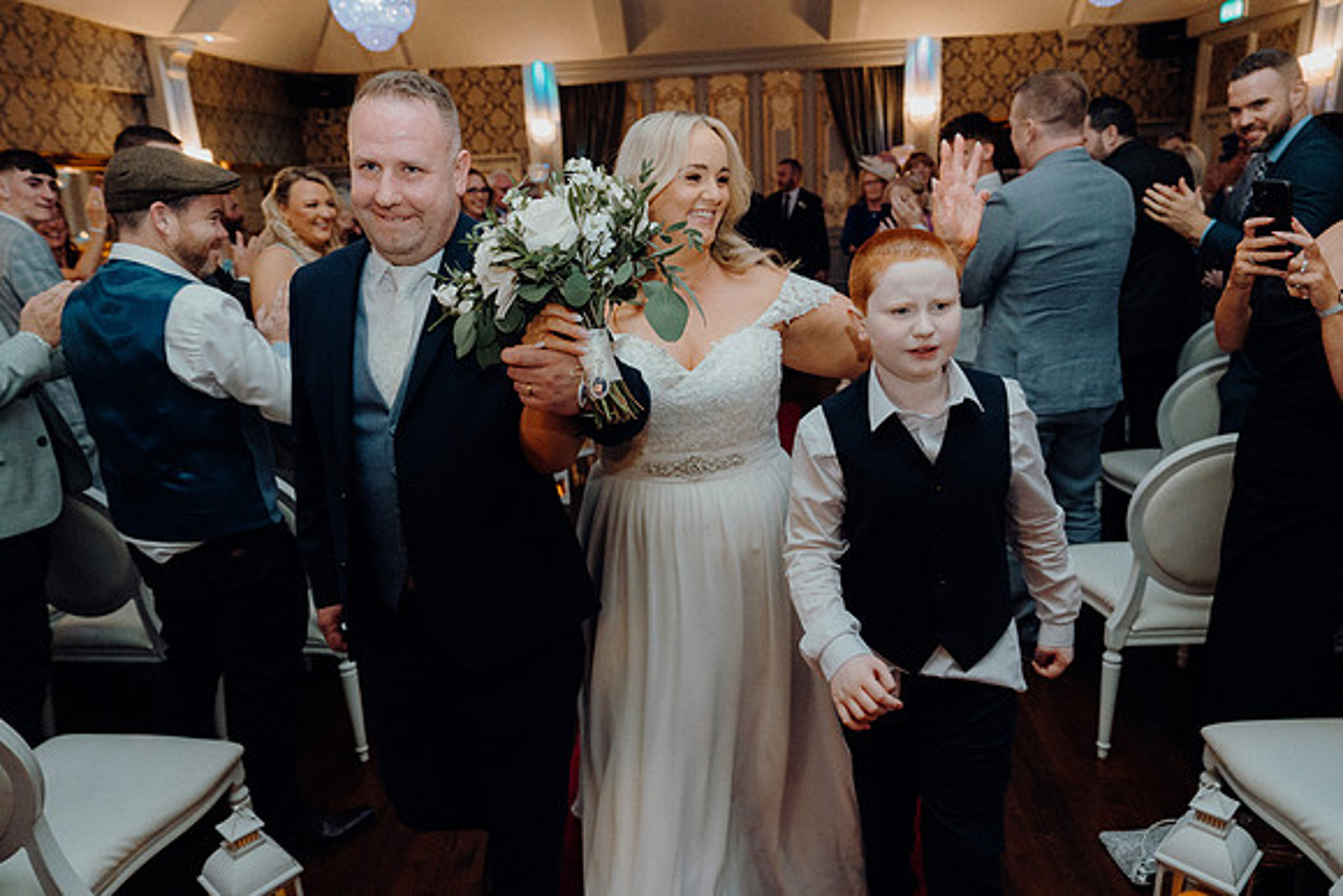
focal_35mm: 24
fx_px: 896
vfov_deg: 53.2
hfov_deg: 73.7
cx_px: 672
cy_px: 448
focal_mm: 24
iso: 2500
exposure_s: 1/160
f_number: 3.5
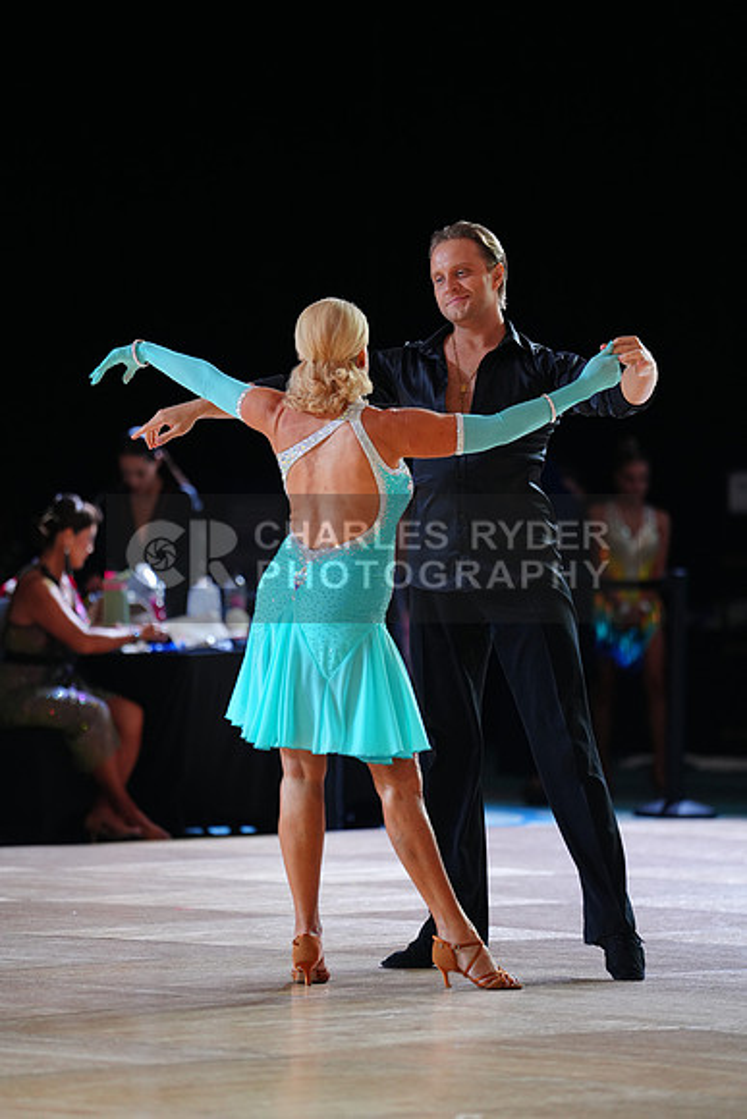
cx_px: 374
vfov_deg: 10.6
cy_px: 560
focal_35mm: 194
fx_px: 6034
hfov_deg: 7.1
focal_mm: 194
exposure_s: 1/400
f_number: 2.8
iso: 1000
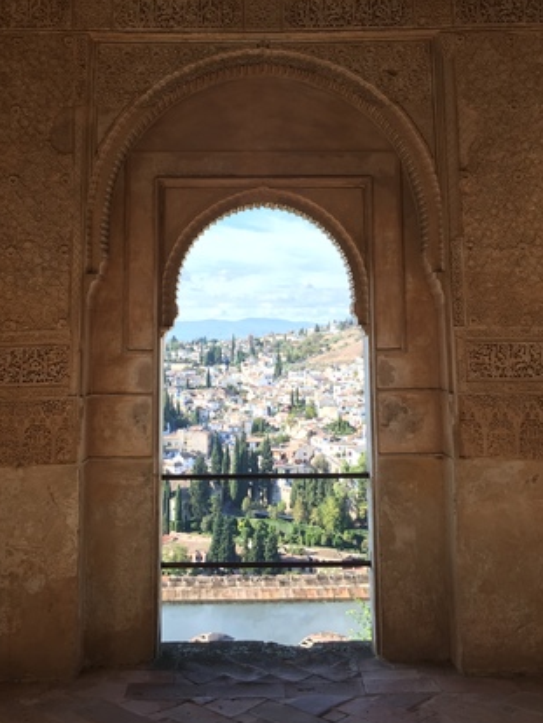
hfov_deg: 34.4
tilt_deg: +9.5
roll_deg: +0.4
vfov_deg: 43.8
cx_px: 248
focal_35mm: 42
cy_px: 211
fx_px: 878
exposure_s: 1/384
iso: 32
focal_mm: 4.15
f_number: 2.2
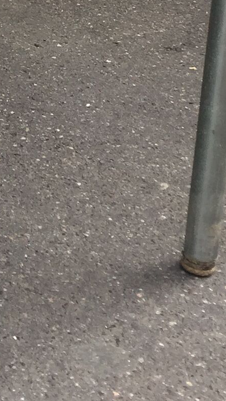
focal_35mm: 130
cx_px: -221
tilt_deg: -10.1
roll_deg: -1.5
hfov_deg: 8.8
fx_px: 1385
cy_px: -239
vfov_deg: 15.0
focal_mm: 4.15
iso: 32
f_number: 2.2
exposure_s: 1/247
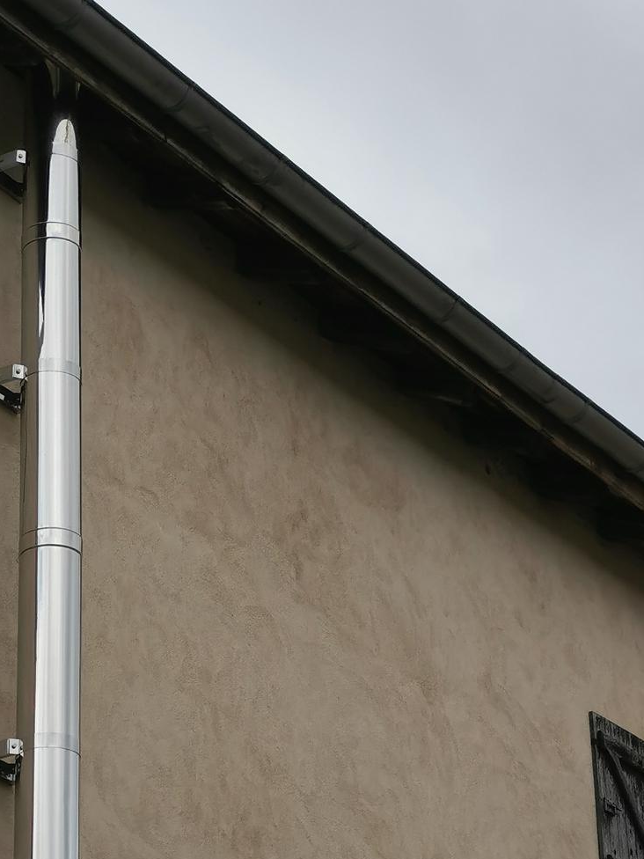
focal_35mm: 120
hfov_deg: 12.3
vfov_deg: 16.4
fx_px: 2977
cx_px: 97
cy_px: 351
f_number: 1.8
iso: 50
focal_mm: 5.58
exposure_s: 1/2132
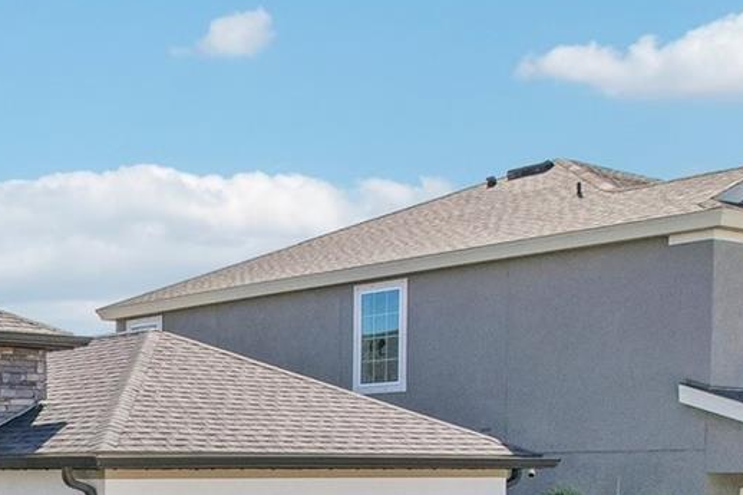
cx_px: -110
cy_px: 565
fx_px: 1403
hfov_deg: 26.8
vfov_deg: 19.1
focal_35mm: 68
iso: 100
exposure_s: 1/640
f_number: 2.8
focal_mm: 8.4
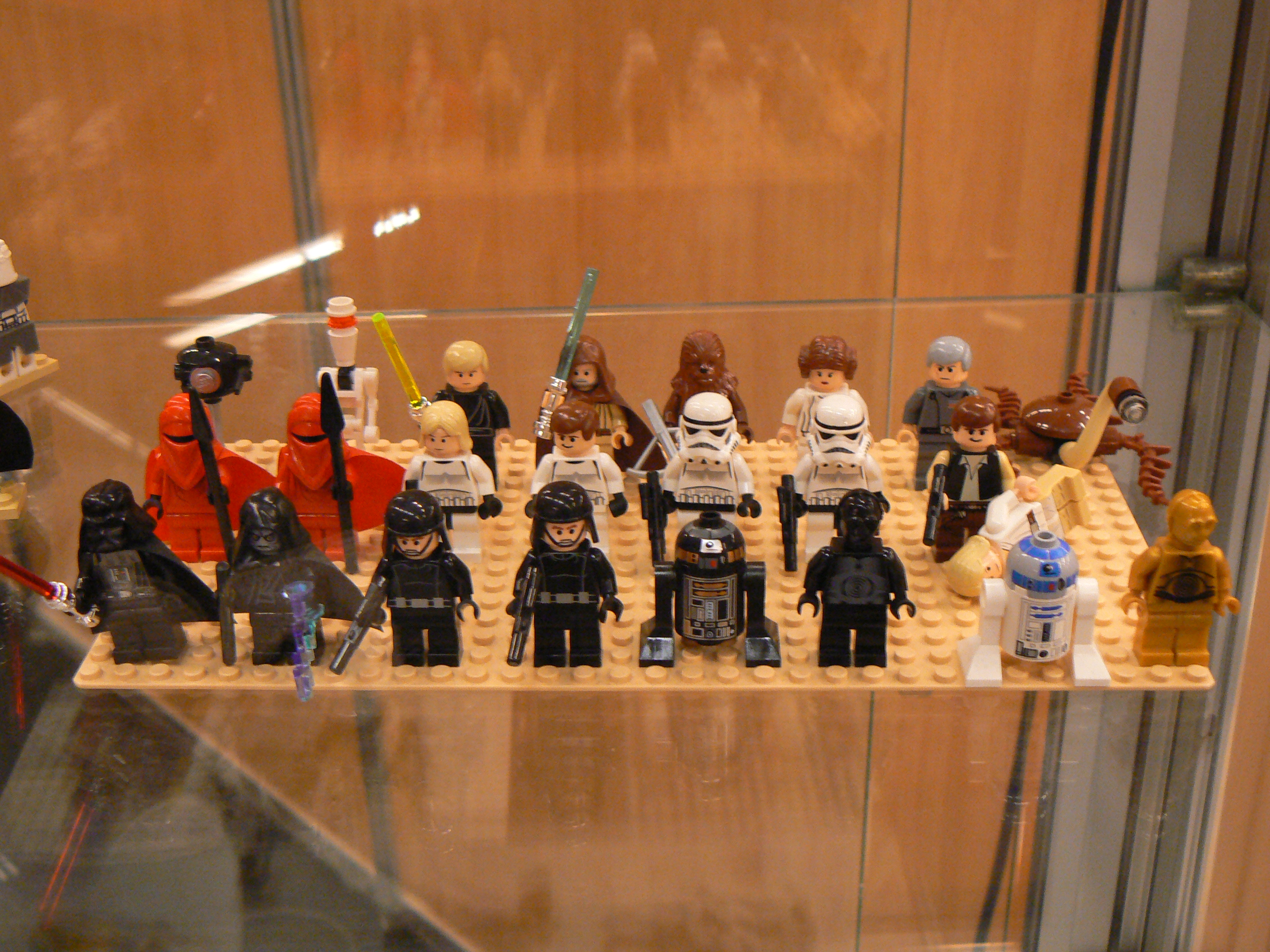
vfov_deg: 29.7
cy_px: 476
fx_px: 1798
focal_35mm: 49
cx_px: 635
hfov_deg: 38.9
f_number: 2.8
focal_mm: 8.1
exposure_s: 1/4
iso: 200
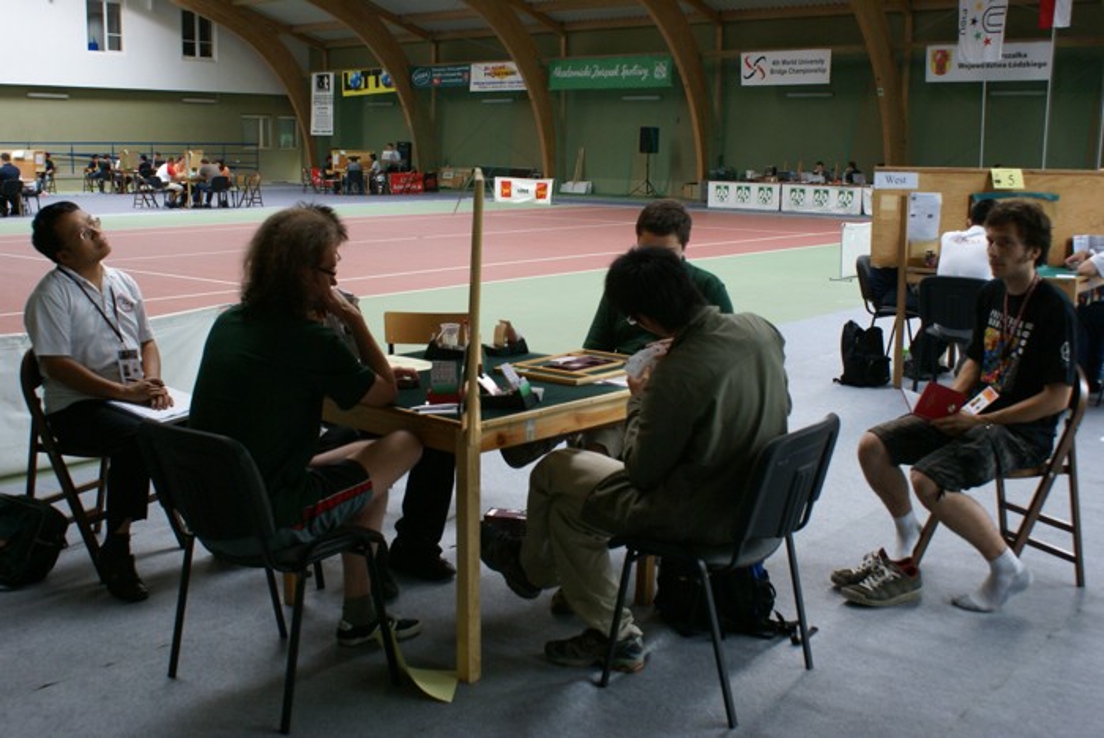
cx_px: 552
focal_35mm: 39
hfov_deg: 49.5
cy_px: 369
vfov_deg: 34.3
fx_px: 1197
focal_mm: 26
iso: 400
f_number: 5.6
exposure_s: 1/40
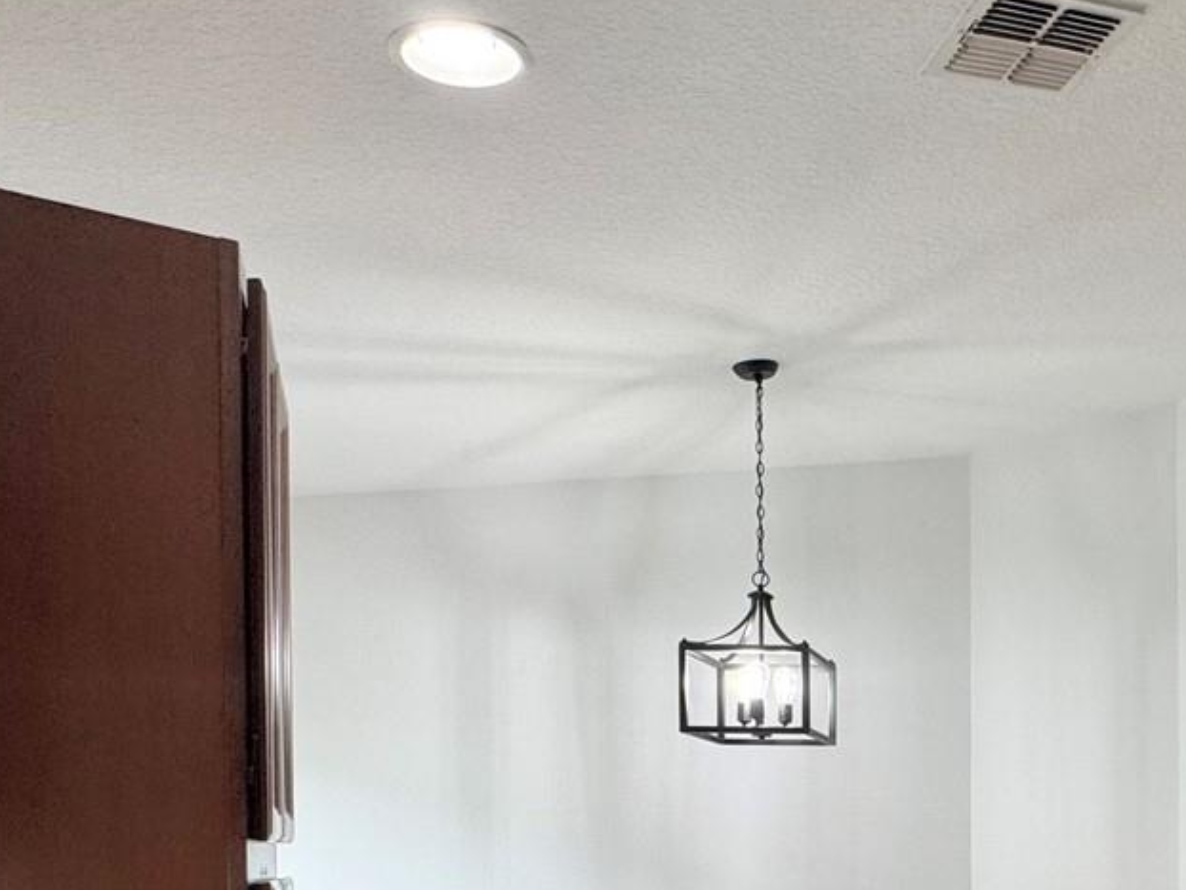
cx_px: 1258
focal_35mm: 36
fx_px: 1234
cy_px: 879
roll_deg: -0.2
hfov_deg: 42.2
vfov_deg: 36.0
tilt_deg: -0.9
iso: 125
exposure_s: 1/120
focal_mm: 2.22
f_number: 2.2
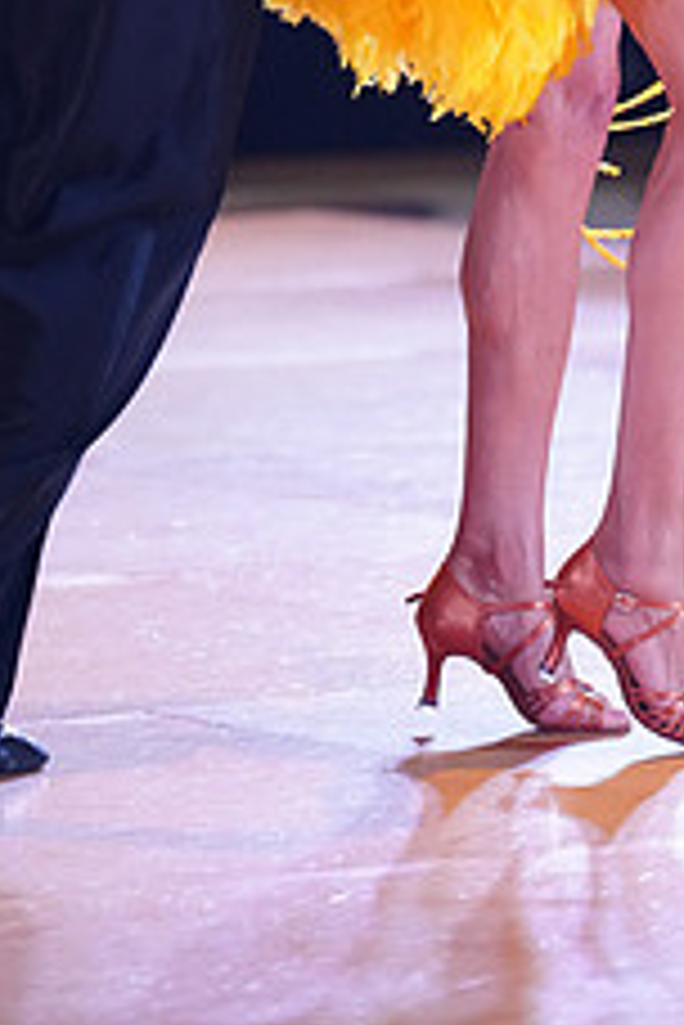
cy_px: -252
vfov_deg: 4.5
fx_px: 13023
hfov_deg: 3.0
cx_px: 394
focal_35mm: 457
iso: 5000
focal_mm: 180
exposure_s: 1/400
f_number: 2.8
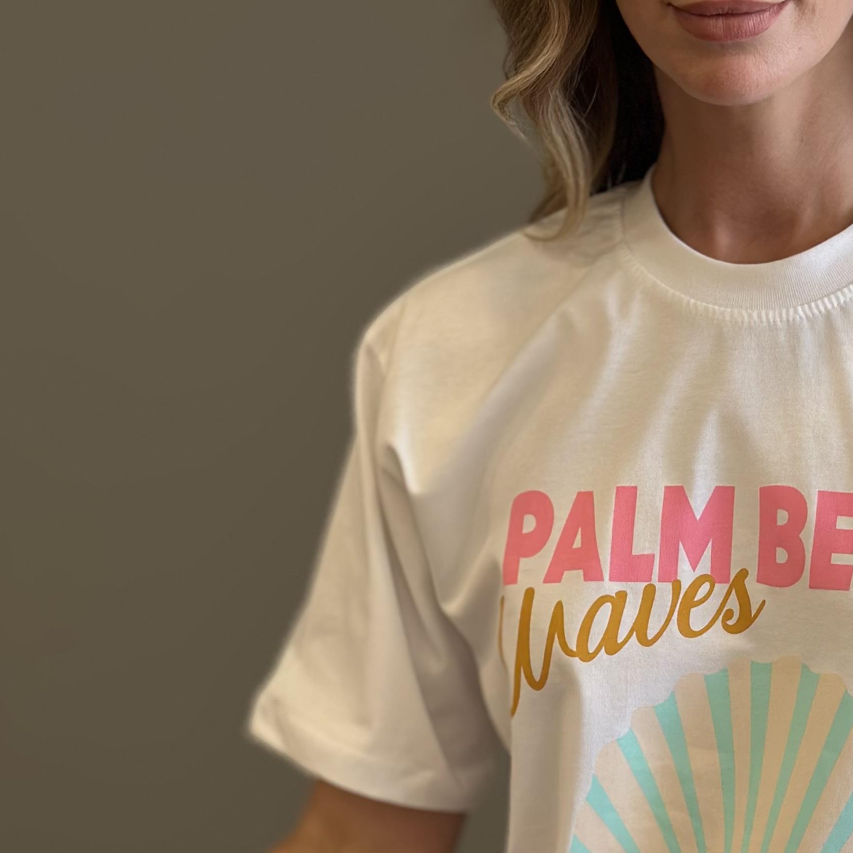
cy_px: 684
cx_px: 719
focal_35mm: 101
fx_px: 2816
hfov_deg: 17.0
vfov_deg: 17.1
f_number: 1.78
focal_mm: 6.86
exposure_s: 1/197
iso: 80
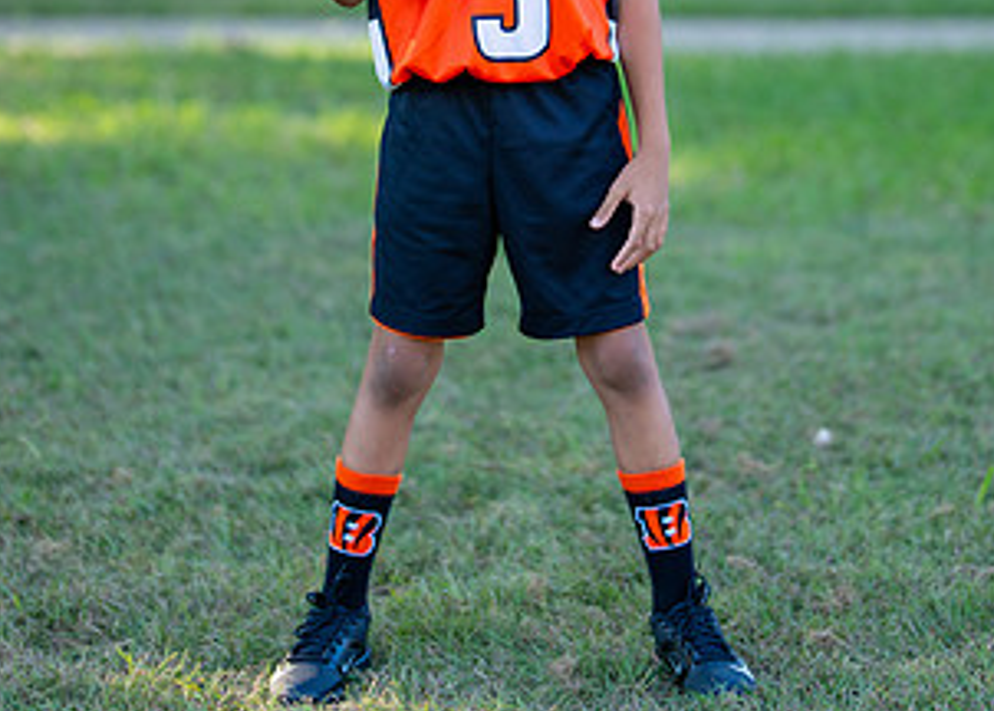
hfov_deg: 16.7
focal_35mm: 120
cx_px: 554
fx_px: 3389
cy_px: 38
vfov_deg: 11.9
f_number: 1.2
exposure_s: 1/1600
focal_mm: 50
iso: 100
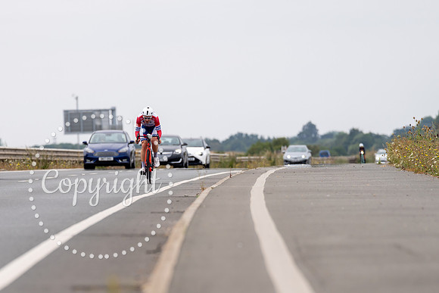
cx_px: 143
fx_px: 4397
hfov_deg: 5.7
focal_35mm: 360
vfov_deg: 3.8
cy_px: 249
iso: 100
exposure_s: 1/800
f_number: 3.2
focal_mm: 200
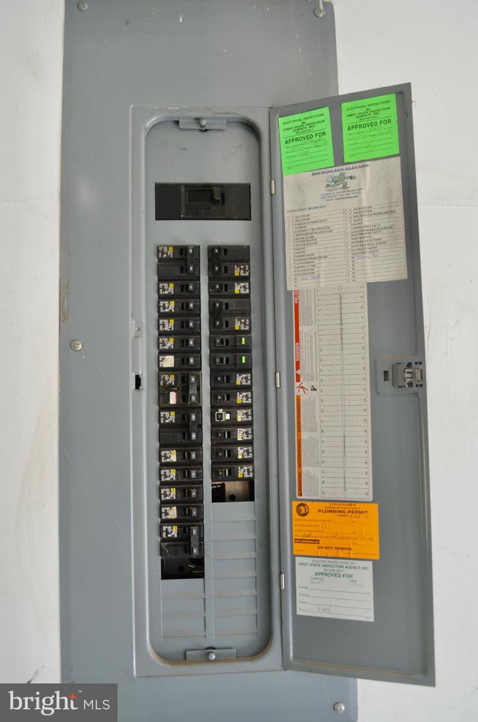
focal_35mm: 27
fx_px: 540
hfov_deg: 47.7
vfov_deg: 67.5
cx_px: 239
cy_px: 361
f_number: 5
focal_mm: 18
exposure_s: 1/100
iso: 400
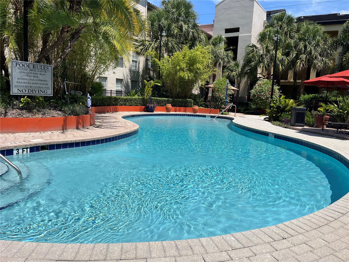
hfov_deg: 67.3
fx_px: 262
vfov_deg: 53.1
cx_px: 174
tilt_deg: -6.7
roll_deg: -4.0
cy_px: 131
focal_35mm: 26
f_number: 1.6
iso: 50
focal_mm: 5.1
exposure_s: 1/5556
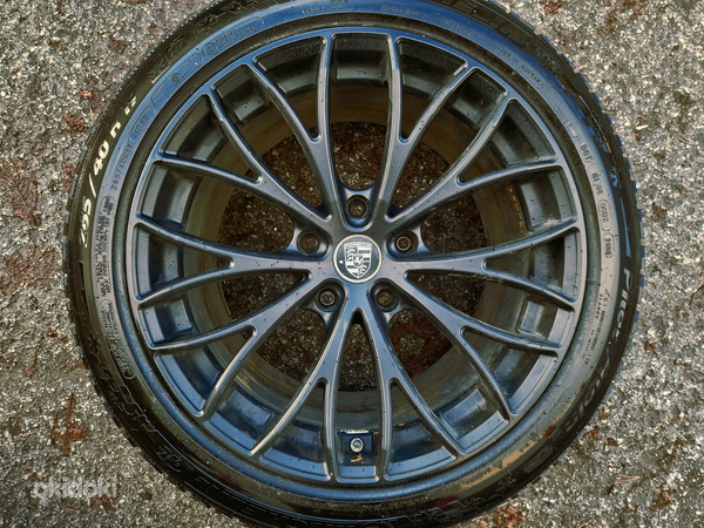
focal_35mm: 23
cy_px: 264
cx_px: 352
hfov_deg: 73.9
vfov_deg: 58.9
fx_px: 468
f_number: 1.8
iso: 250
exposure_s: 1/100
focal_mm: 5.4
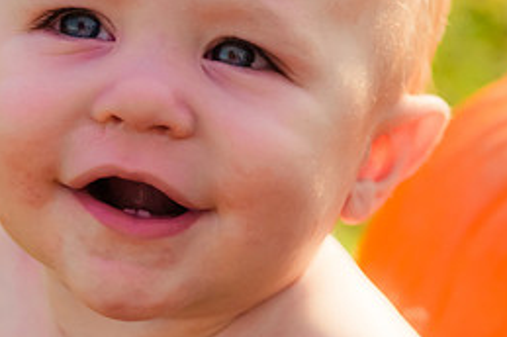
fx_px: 2363
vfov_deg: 8.1
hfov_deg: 12.2
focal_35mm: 168
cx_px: 329
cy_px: 73
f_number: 2.8
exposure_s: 1/8000
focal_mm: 50
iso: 640
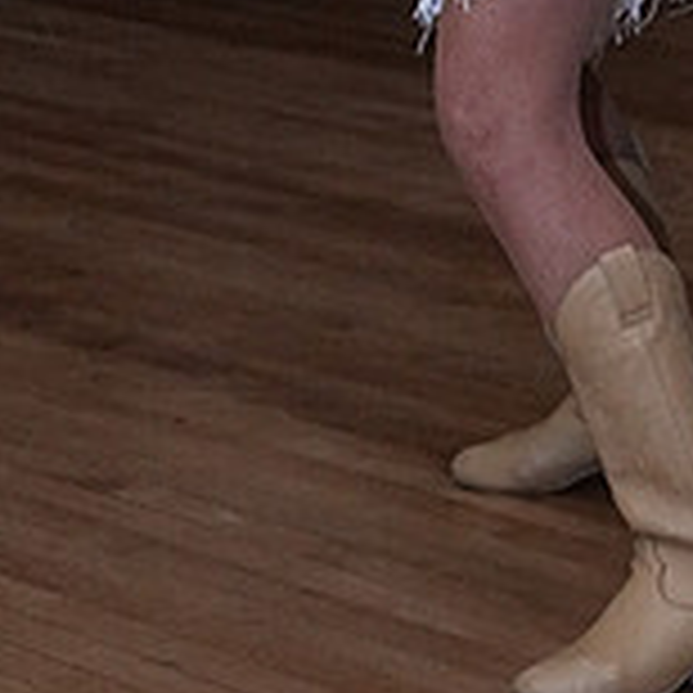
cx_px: 830
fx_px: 4349
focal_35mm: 192
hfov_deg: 9.0
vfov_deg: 8.9
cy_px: -328
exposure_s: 1/200
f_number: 6.3
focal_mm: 40
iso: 5000
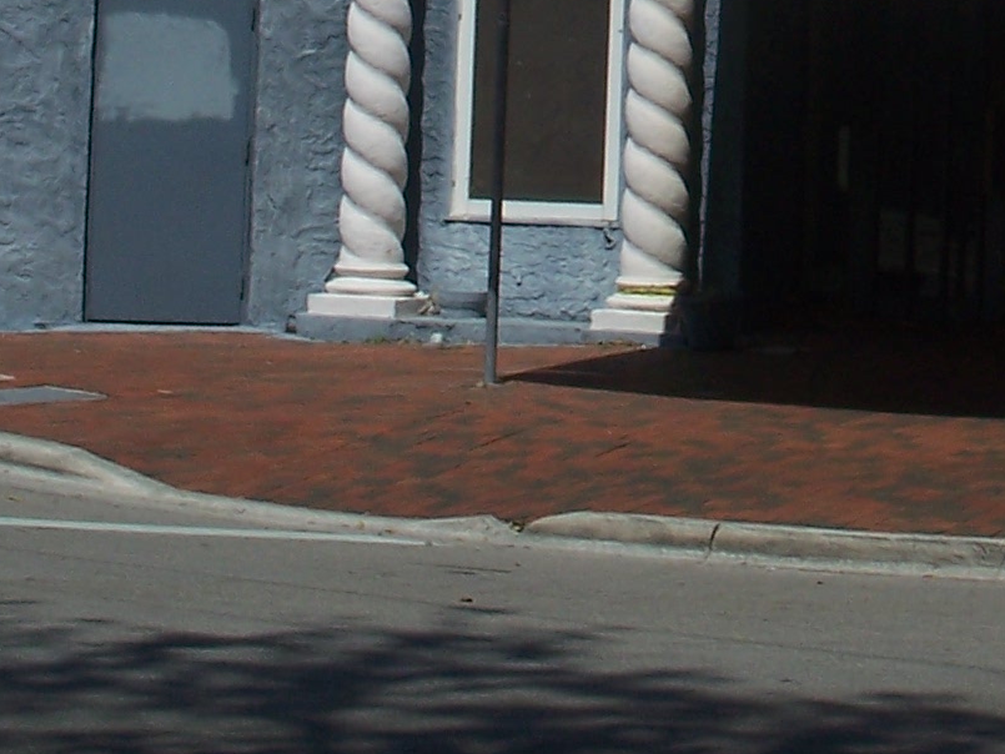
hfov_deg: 13.0
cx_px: 1032
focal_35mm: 150
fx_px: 4356
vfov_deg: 9.5
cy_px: -568
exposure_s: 1/800
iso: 64
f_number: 5.6
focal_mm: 7.8
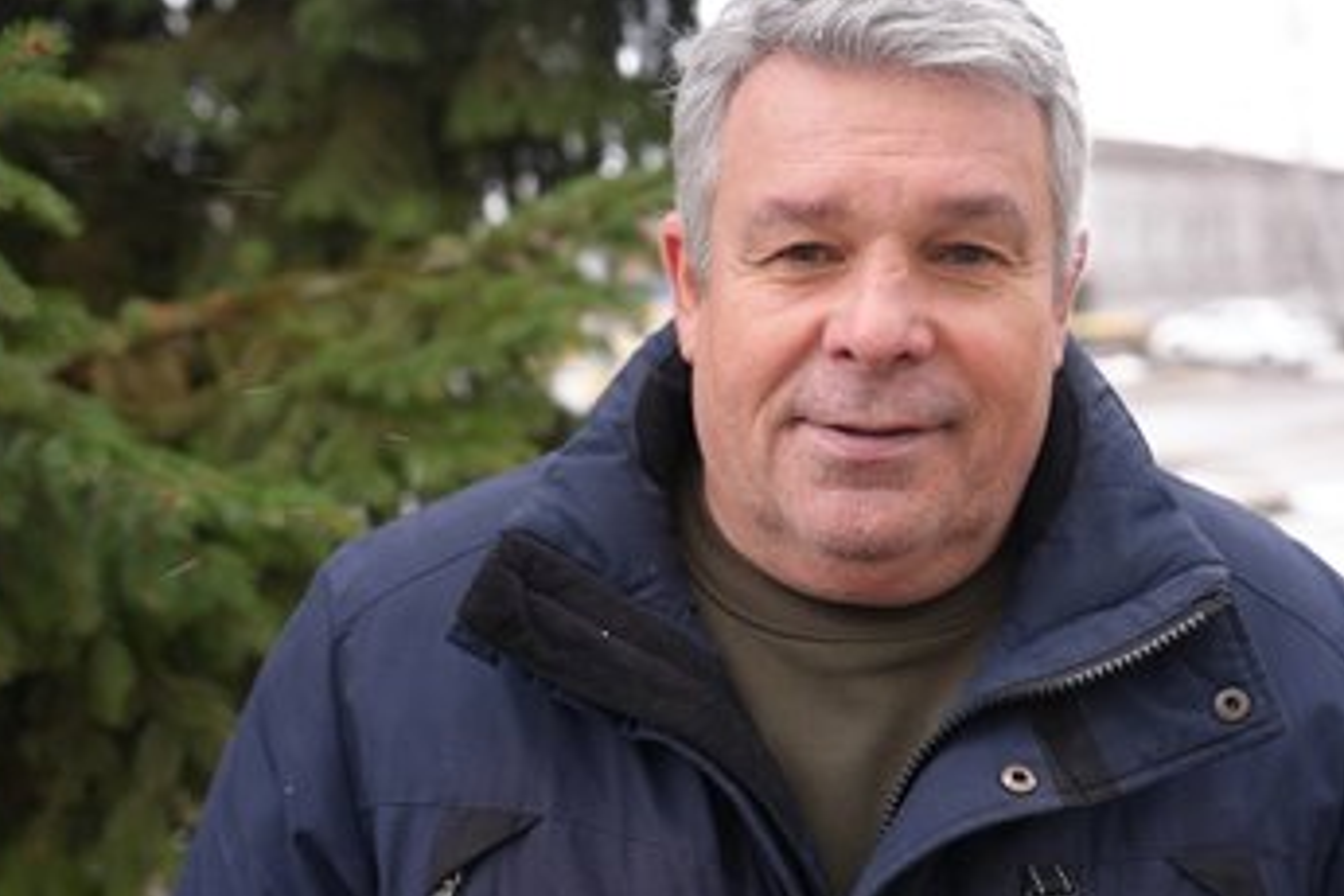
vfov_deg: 26.5
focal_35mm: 51
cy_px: 450
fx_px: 1904
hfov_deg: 38.9
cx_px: 721
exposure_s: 1/160
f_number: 4
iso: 500
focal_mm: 44
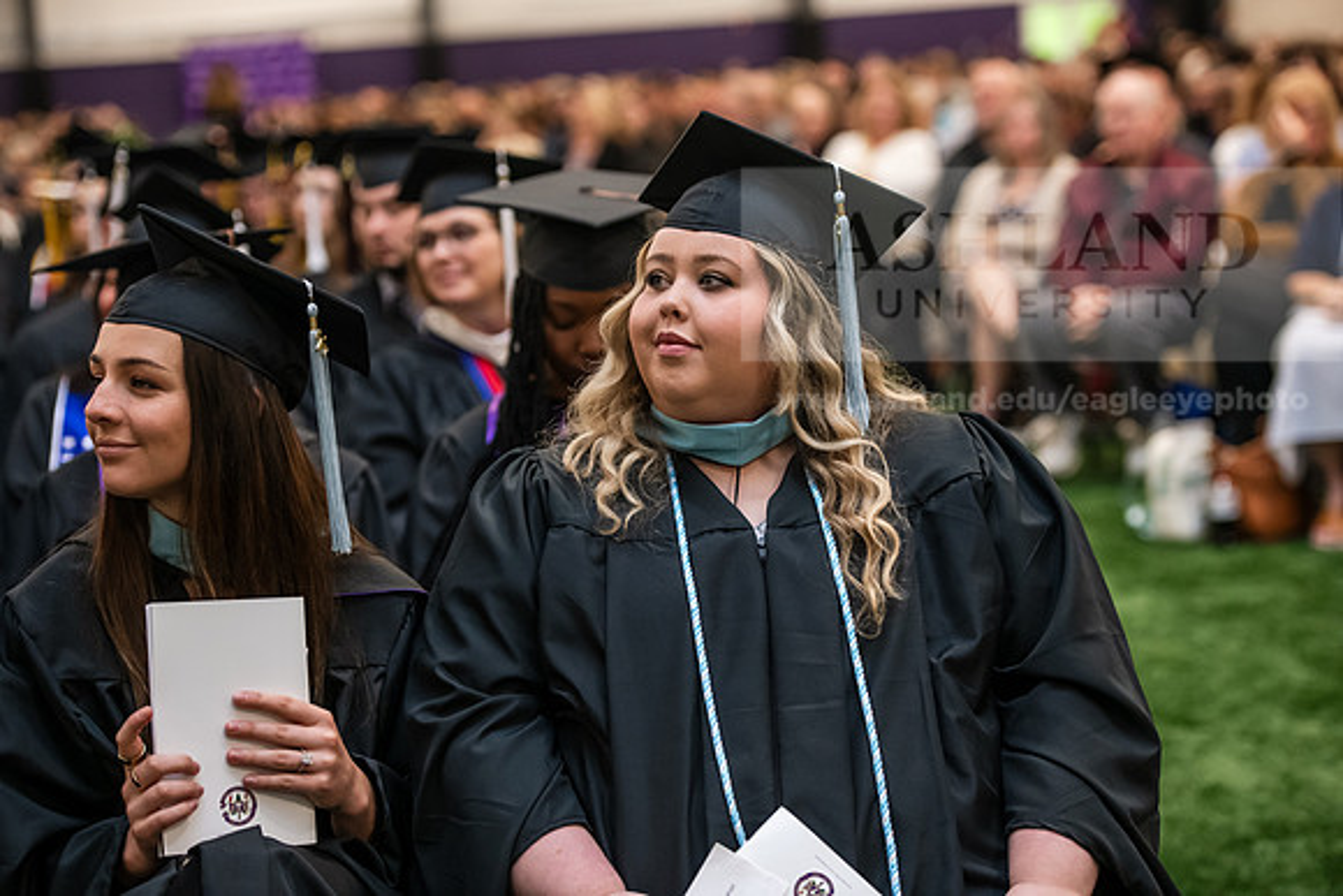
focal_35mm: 92
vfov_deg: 14.9
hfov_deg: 22.1
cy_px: 448
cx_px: 672
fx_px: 3433
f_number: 3.2
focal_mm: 92
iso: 2500
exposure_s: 1/200
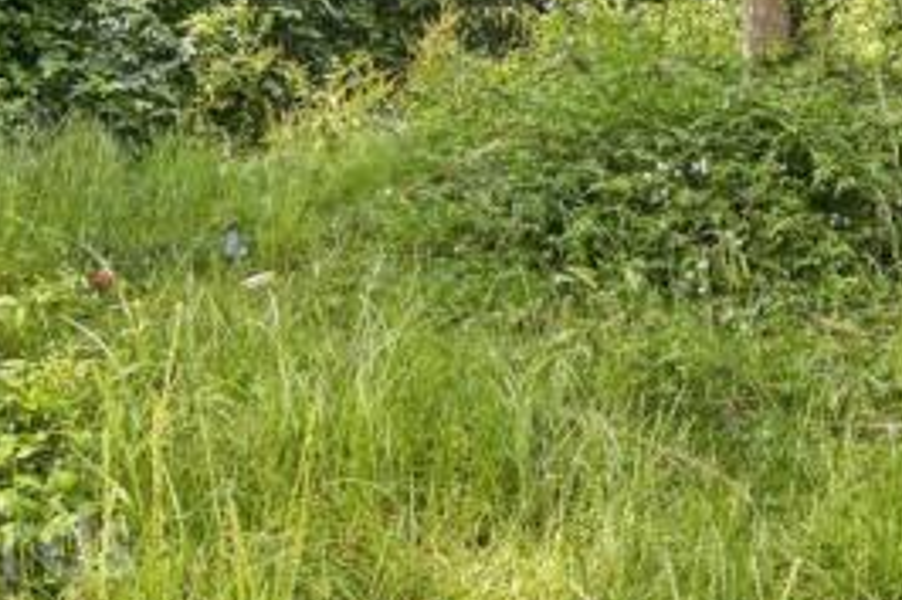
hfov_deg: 51.9
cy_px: 36
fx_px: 926
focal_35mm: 37
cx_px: 480
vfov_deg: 33.6
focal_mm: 10
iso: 160
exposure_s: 1/60
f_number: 8
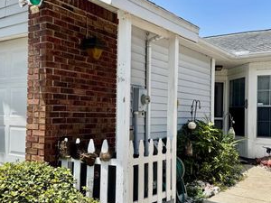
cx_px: 121
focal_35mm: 40
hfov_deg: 46.7
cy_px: 107
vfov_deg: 35.9
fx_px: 313
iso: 80
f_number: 1.78
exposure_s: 1/4608
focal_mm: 6.76
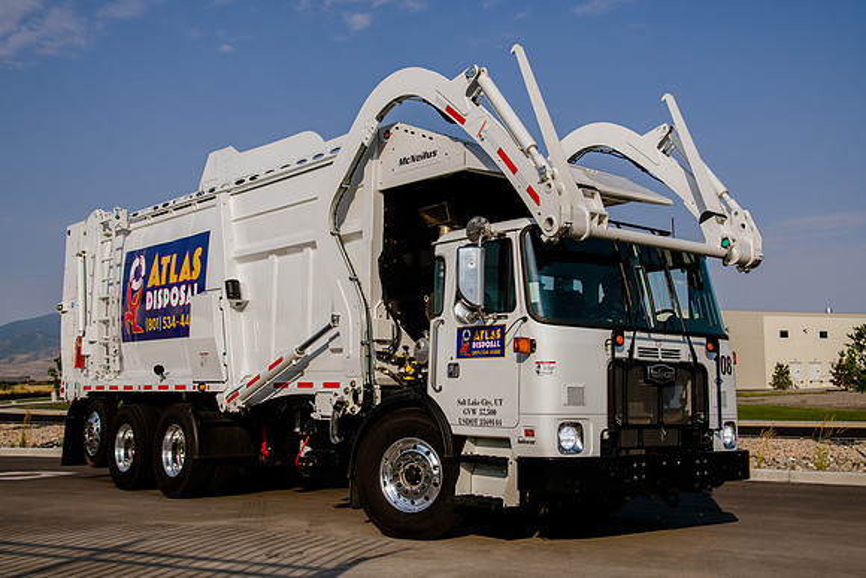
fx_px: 958
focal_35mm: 40
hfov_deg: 48.7
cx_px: 436
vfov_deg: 33.6
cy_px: 289
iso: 200
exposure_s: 1/1600
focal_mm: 38
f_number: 7.1
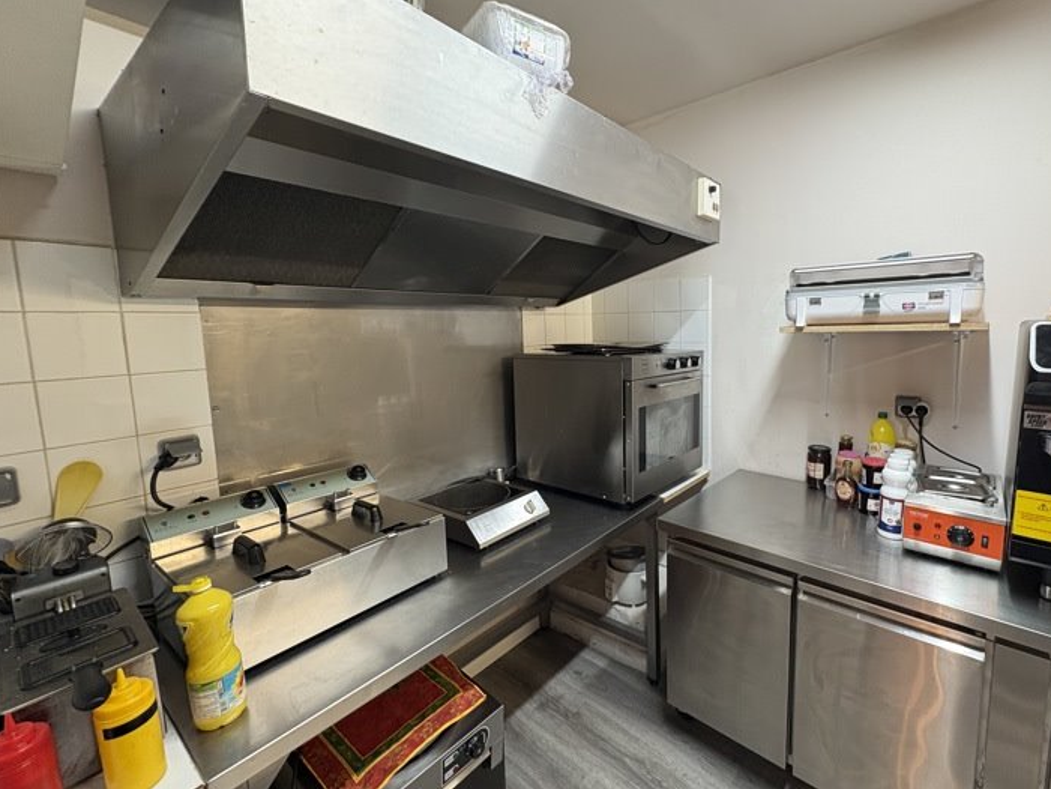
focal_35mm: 16
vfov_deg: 78.1
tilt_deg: -6.4
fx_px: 486
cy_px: 376
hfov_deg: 94.0
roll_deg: +1.1
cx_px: 592
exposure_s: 1/50
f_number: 2.2
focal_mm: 2.22
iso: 200
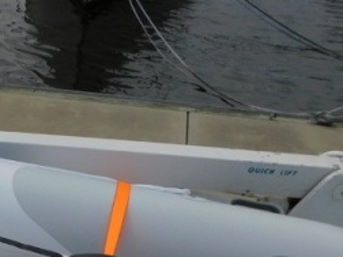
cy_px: 262
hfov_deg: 24.7
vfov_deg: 19.5
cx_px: -42
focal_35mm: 73
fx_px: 723
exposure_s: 1/800
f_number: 6
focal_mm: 4
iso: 125
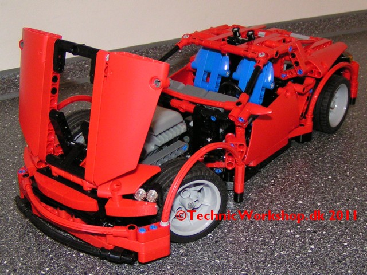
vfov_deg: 37.7
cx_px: 184
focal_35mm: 38
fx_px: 403
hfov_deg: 49.0
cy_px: 138
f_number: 2.8
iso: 200
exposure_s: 1/40
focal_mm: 5.8
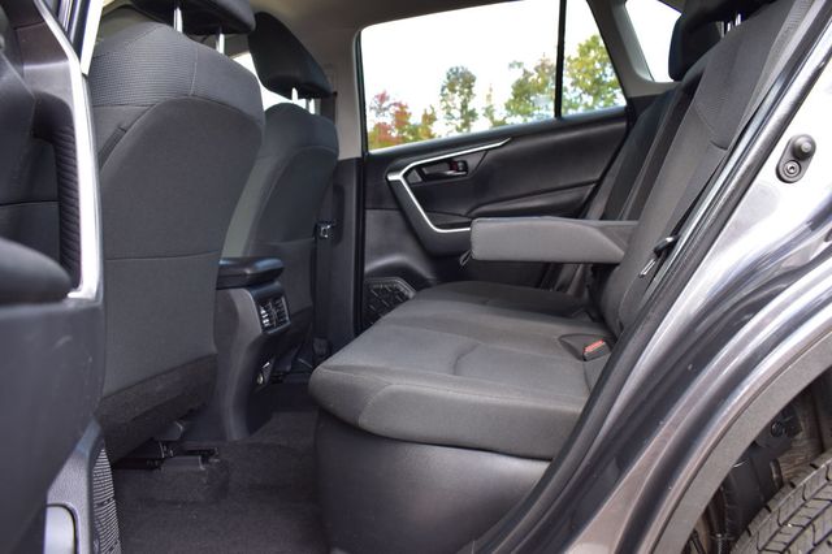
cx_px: 416
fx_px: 693
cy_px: 277
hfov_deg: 62.0
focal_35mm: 30
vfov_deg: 43.6
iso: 400
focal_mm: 20
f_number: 7.1
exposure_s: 1/50
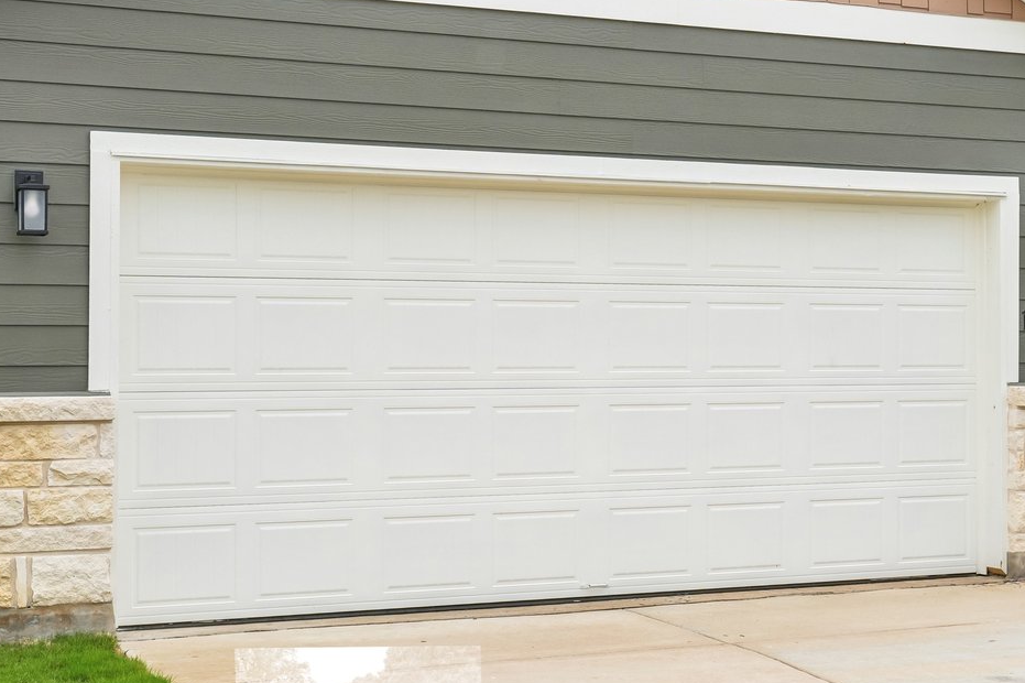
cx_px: 640
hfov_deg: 30.4
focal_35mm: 66
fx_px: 1878
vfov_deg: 20.4
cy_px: 145
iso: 200
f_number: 8
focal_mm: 30
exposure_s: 1/500
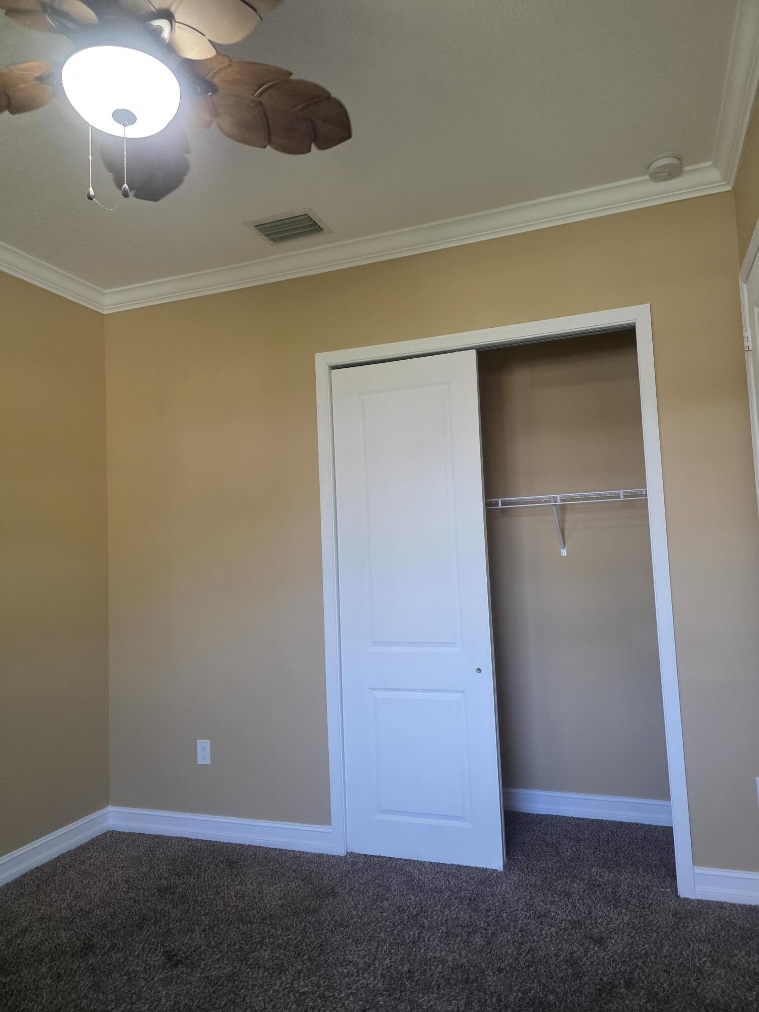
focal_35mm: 23
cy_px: 506
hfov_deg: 58.9
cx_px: 380
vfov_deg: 73.9
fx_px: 672
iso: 320
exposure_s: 1/120
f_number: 1.7
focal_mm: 6.3
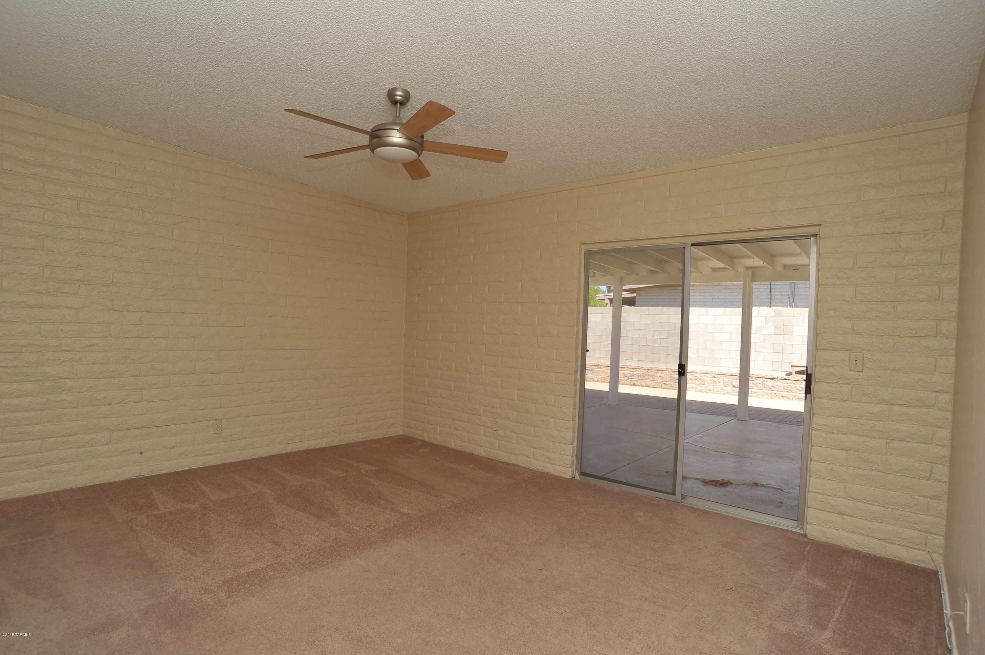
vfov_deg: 67.3
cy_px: 328
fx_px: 492
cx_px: 492
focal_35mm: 18
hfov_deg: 90.0
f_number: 13
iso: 640
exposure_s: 1/200
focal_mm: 18
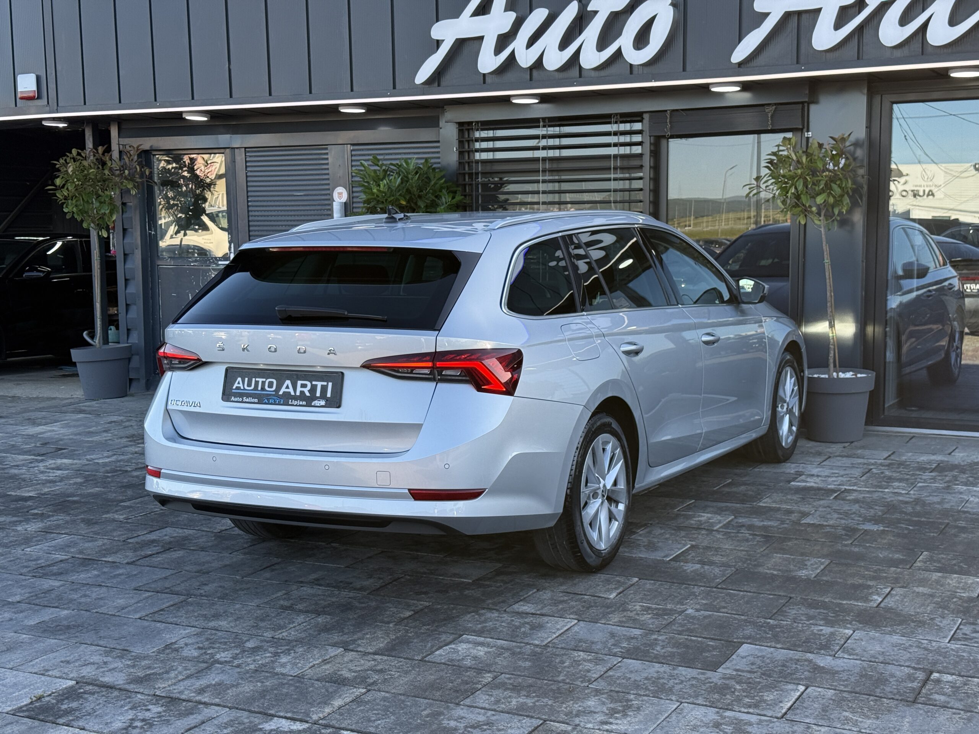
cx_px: 490
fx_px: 1358
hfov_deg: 39.7
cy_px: 367
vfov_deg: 30.3
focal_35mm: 48
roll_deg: +0.9
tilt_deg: -5.6
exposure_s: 1/747
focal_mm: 6.76
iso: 80
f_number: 1.78
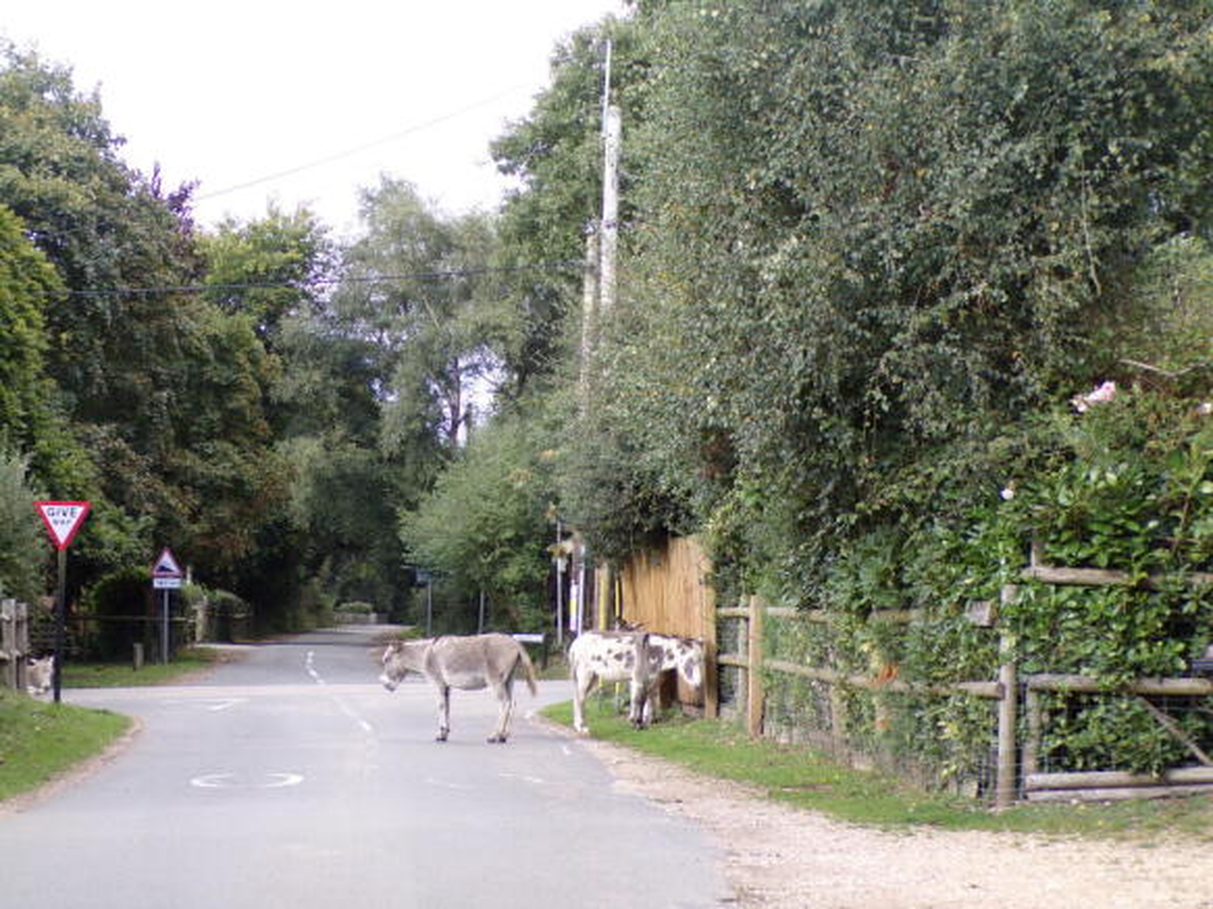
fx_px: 2593
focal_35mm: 74
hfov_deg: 26.3
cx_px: 606
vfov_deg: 19.9
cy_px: 454
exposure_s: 1/120
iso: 80
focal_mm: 13.3
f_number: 3.9
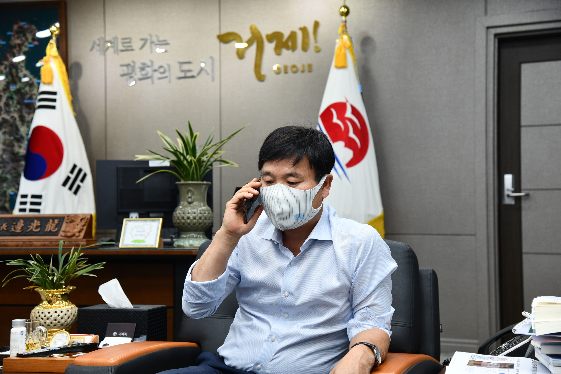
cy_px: 187
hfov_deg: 34.5
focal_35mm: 58
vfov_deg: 23.4
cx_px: 280
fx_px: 904
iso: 400
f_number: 5
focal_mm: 58
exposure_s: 1/60
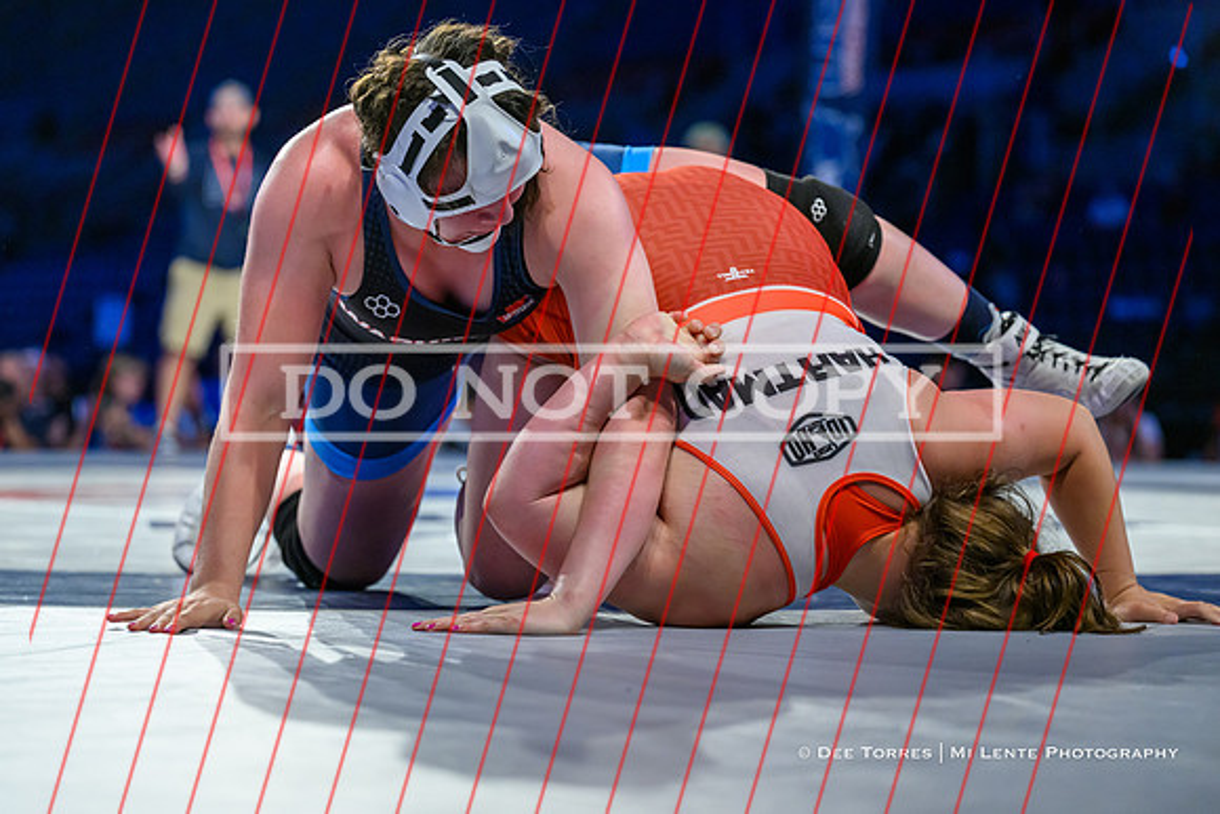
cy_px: 450
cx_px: 524
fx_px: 3461
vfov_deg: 13.4
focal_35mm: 102
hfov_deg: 20.0
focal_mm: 88
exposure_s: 1/800
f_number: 2.8
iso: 1800
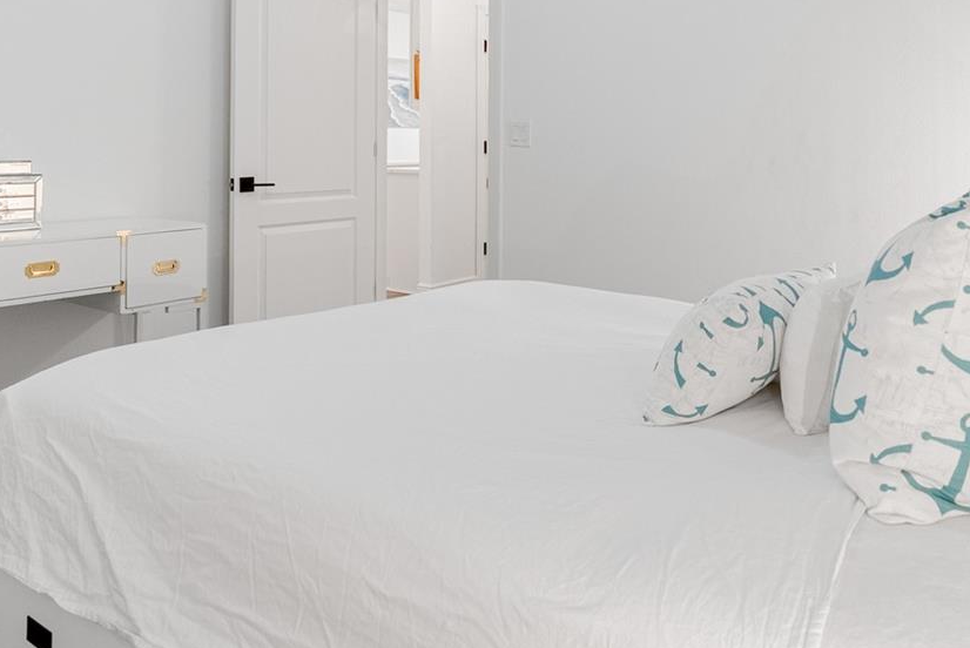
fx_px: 836
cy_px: 144
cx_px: 558
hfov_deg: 60.0
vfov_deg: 40.9
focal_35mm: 31
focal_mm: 16
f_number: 8
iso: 640
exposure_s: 1/8
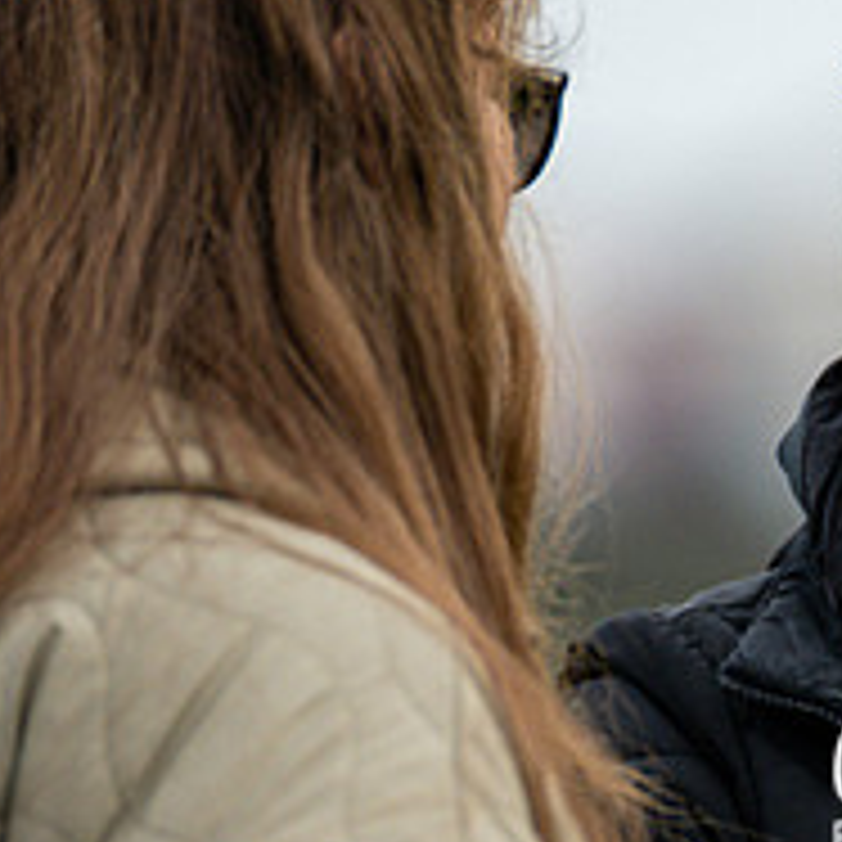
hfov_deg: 1.5
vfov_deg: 1.5
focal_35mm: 1188
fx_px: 32693
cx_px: 1126
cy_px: 693
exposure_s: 1/1600
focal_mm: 300
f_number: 2.8
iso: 450
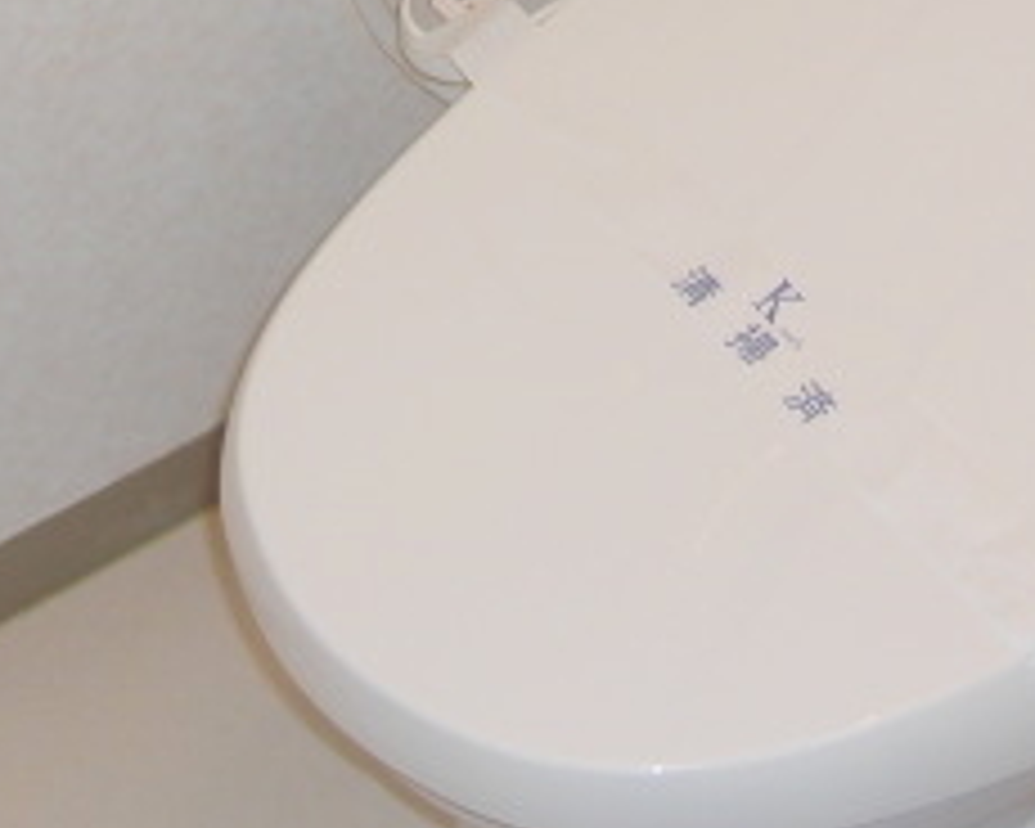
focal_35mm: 103
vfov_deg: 14.4
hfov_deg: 18.6
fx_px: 3155
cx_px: 450
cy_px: -216
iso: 100
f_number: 2.8
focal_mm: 7.9
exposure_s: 1/60
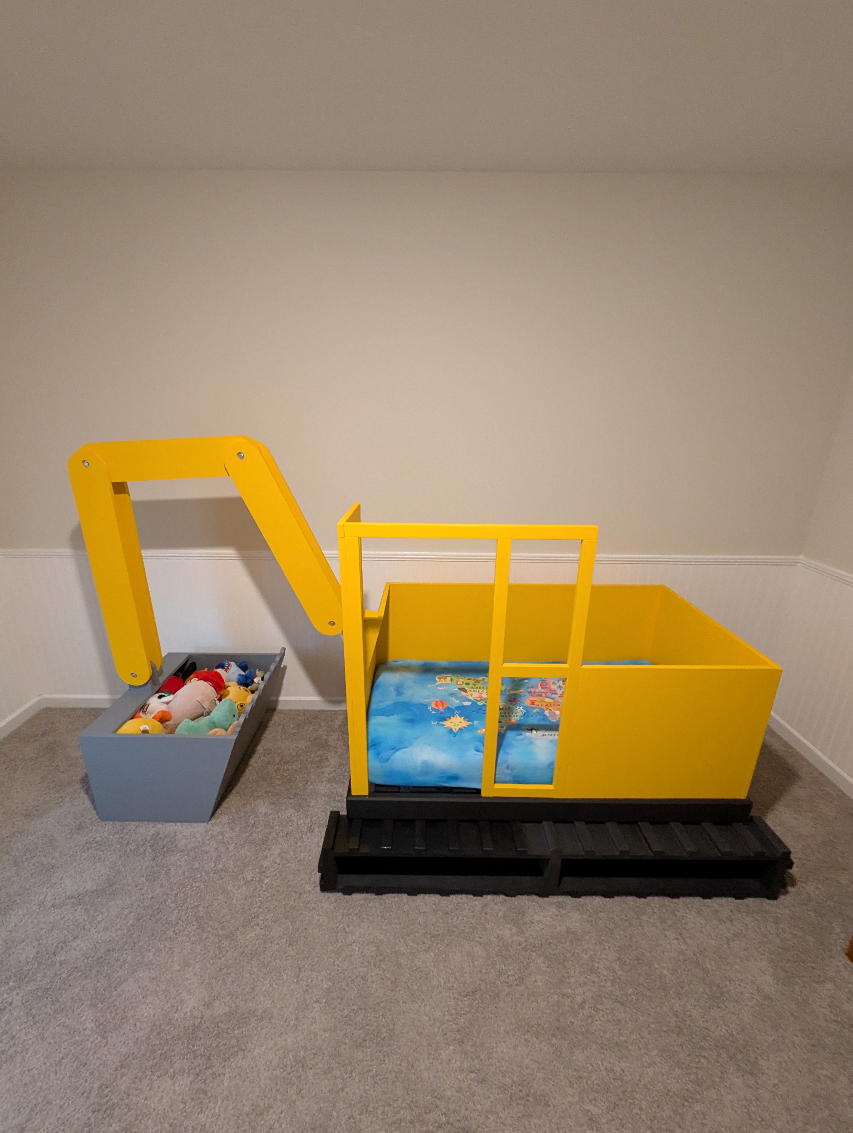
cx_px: 426
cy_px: 566
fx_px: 426
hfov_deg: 90.1
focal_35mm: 13
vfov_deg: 106.1
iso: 529
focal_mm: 1.95
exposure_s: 1/30
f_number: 2.2
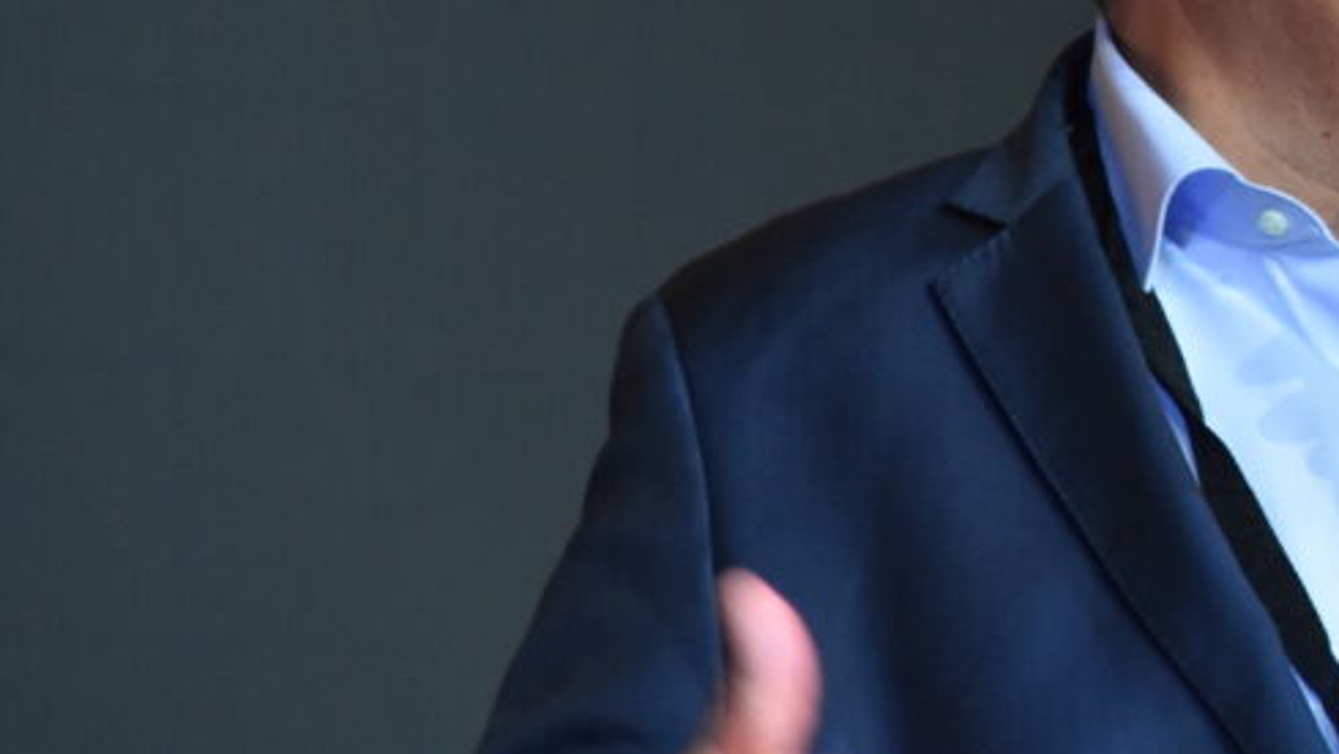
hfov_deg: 3.5
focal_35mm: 623
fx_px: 22127
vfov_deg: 2.0
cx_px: 1473
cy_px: 109
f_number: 6.3
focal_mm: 180
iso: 1600
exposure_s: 1/80
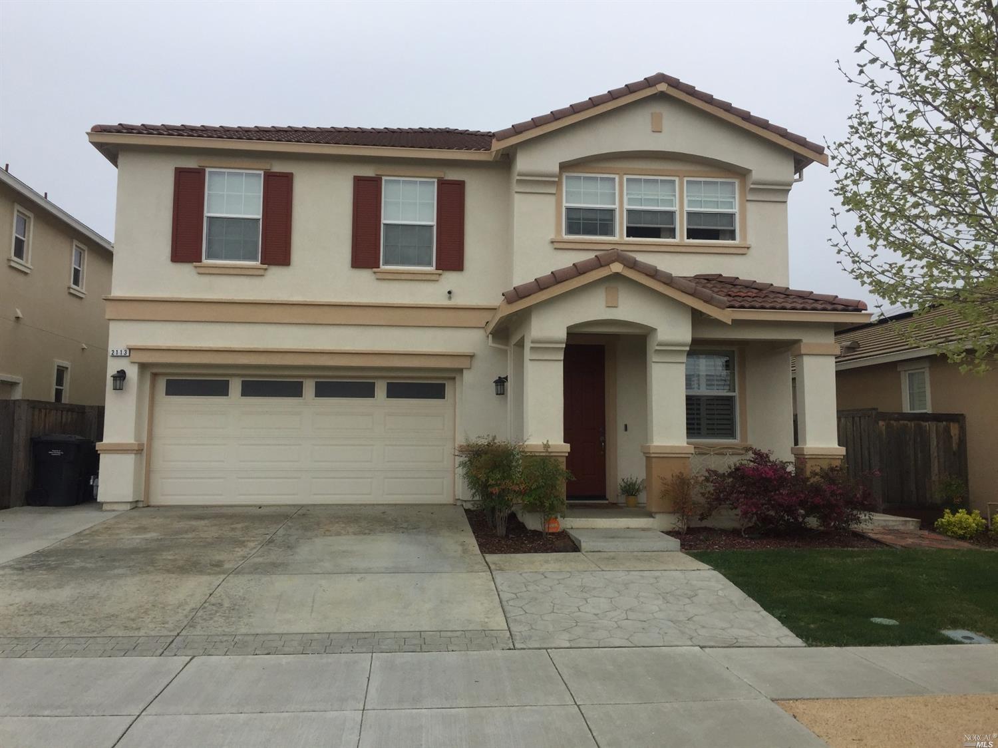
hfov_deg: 61.7
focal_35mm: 29
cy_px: 374
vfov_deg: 48.2
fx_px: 836
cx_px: 499
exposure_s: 1/879
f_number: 2.2
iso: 32
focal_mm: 4.15
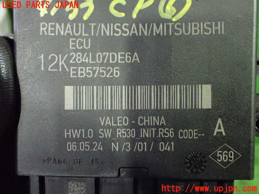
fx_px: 284
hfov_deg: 49.0
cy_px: 97
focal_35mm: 38
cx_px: 130
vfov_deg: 37.7
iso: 1600
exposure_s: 1/40
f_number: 2.7
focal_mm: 6.83
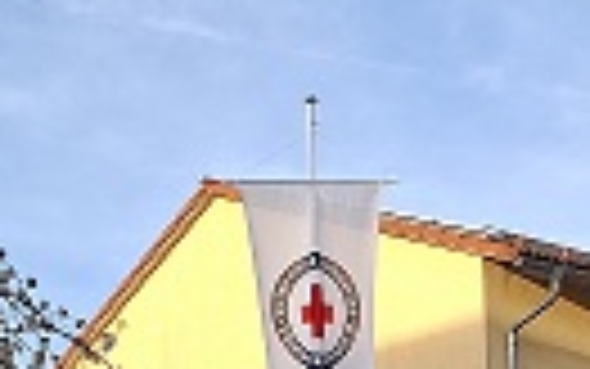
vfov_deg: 13.2
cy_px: 585
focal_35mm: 93
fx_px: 1496
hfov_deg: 21.8
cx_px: 525
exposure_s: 1/536
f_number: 1.8
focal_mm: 5.54
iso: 50
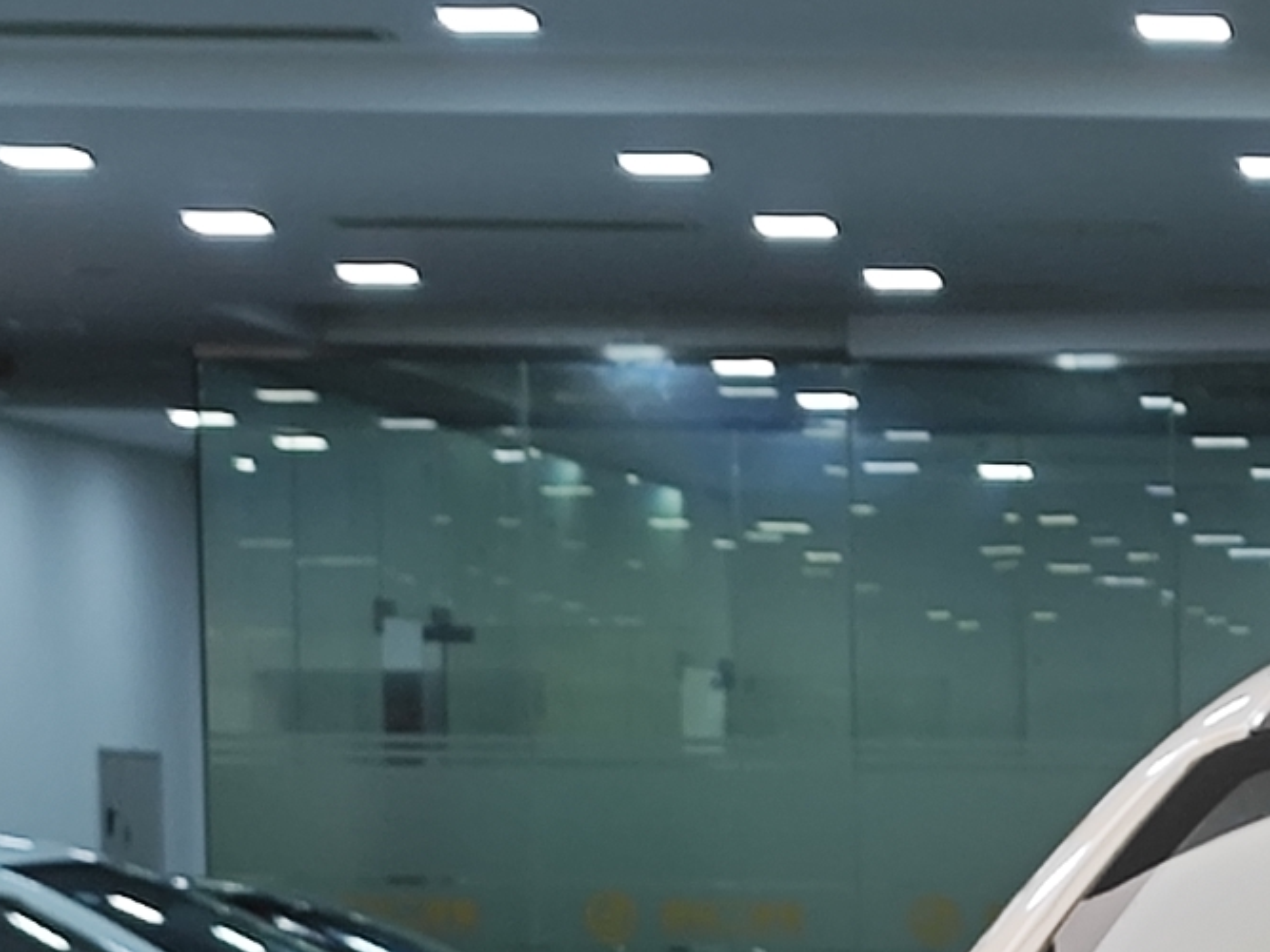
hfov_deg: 8.8
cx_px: 2298
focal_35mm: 215
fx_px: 7887
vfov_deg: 6.7
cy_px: 1942
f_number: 1.9
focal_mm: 8.7
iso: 80
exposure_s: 1/100
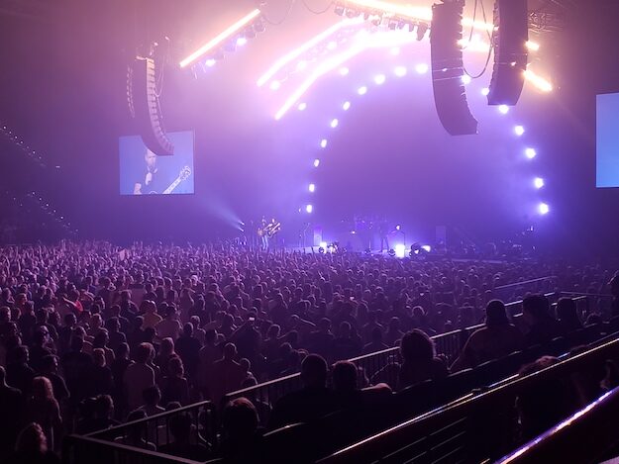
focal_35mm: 26
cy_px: 232
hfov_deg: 67.3
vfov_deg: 53.1
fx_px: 465
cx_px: 310
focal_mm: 4.3
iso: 250
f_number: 1.5
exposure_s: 1/50
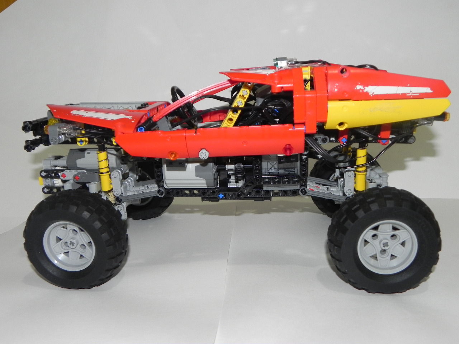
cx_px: 230
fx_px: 438
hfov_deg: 55.4
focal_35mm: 33
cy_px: 172
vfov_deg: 42.9
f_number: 2.8
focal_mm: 5.9
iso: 200
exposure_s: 1/30
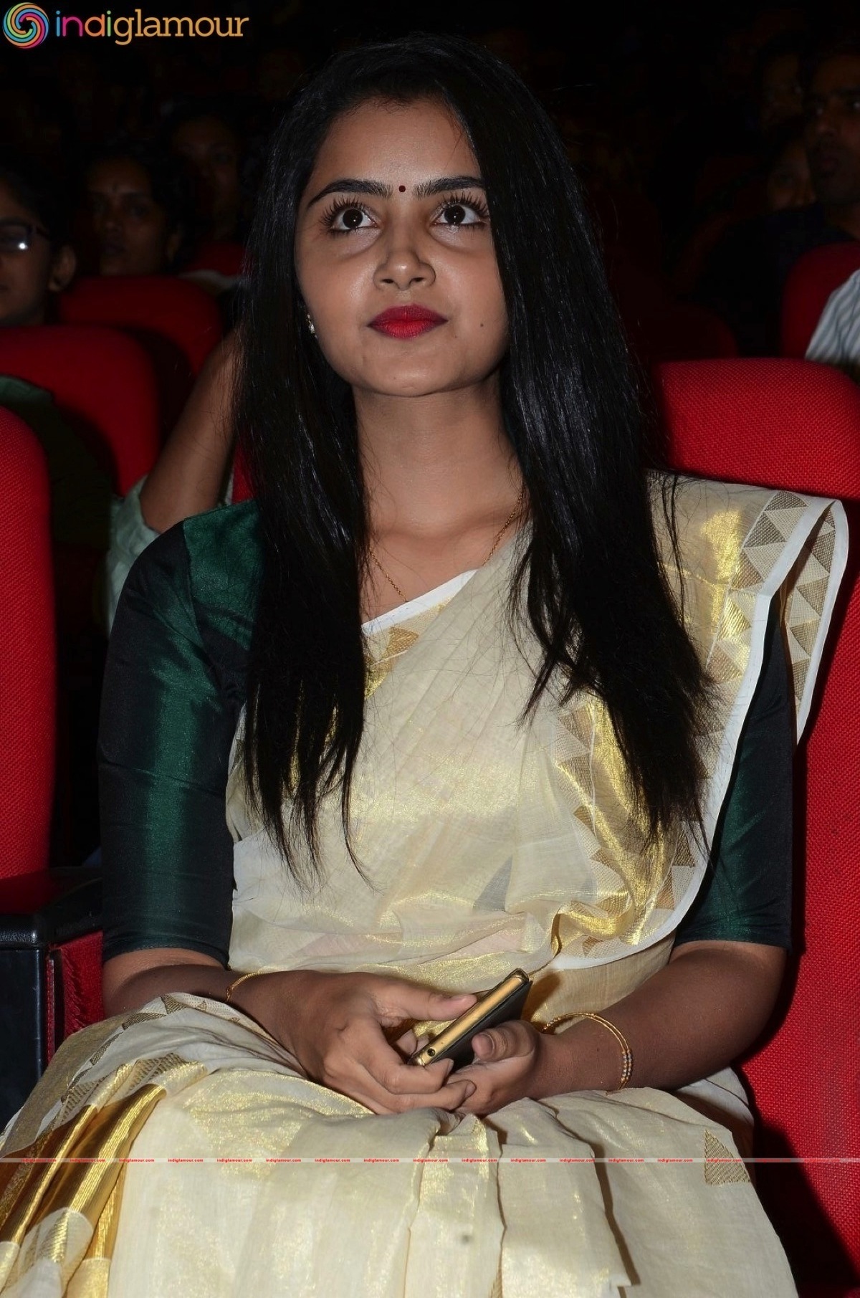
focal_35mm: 99
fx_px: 3562
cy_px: 649
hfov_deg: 13.8
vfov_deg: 20.6
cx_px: 430
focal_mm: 66
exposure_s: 1/125
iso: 500
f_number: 9
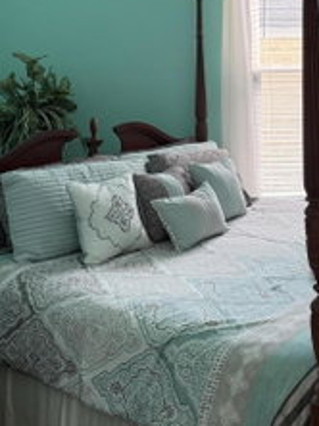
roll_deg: +0.7
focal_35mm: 52
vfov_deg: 35.8
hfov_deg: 27.6
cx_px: 238
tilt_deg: -1.7
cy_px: 94
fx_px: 640
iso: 125
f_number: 1.78
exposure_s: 1/234
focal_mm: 6.76
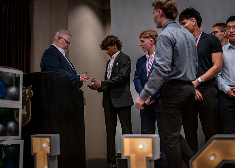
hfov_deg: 37.1
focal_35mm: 52
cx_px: 118
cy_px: 84
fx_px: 350
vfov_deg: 26.9
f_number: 1.6
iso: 1600
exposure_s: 1/320
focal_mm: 50
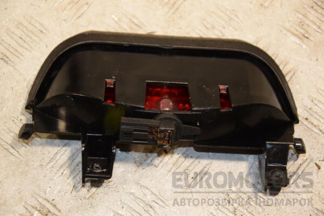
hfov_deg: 18.2
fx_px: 1012
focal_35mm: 112
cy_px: 108
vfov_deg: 12.2
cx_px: 162
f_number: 5.3
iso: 800
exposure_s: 1/160
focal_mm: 75
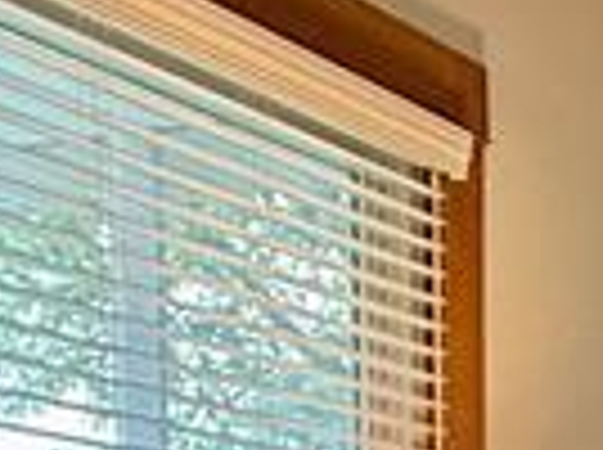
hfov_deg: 15.3
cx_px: 1152
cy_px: 914
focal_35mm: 107
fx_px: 1861
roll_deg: -0.8
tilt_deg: -4.2
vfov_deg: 12.2
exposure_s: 1/60
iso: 320
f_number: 2.2
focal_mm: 2.22
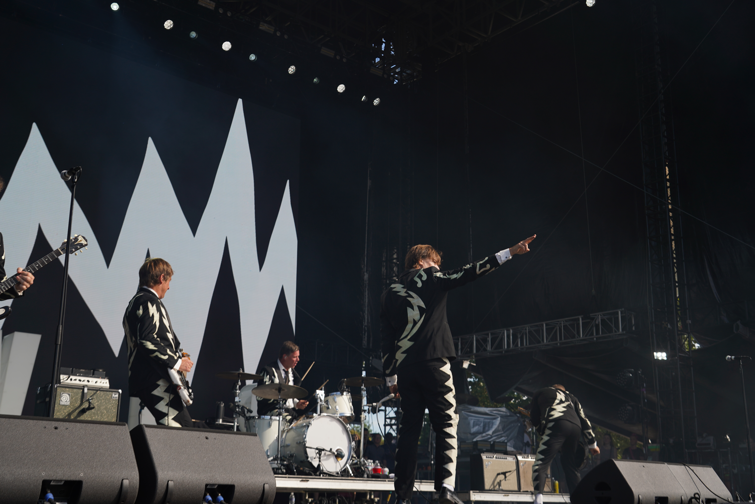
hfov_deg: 47.4
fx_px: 860
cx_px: 378
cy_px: 252
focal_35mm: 41
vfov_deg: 32.6
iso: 100
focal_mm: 41
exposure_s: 1/320
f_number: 6.3
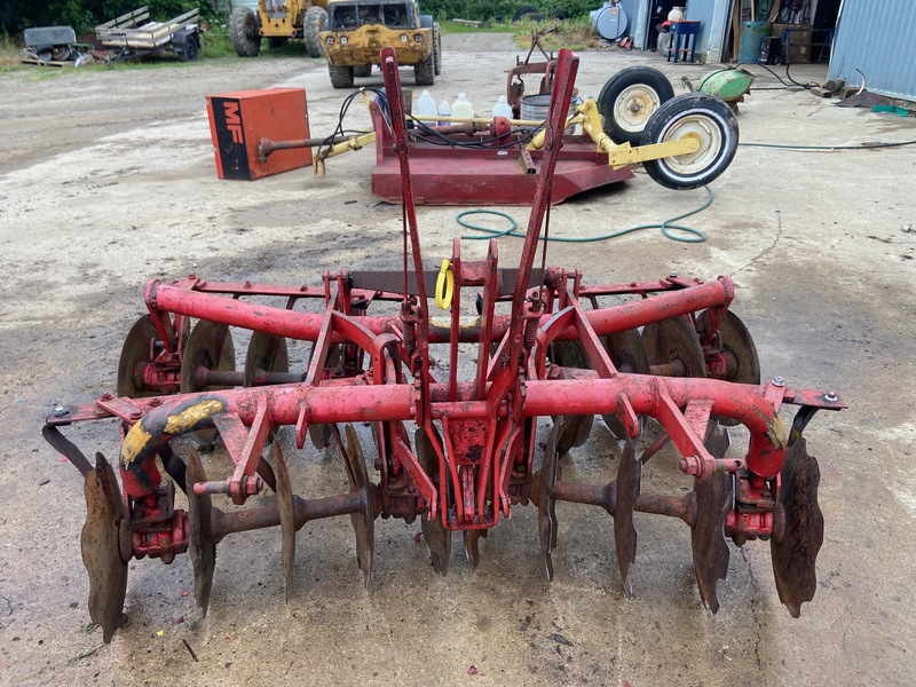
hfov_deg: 67.3
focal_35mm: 26
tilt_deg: -26.0
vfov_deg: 53.1
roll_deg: -0.8
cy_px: 344
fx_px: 688
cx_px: 458
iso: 32
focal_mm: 4.25
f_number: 1.8
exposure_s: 1/292
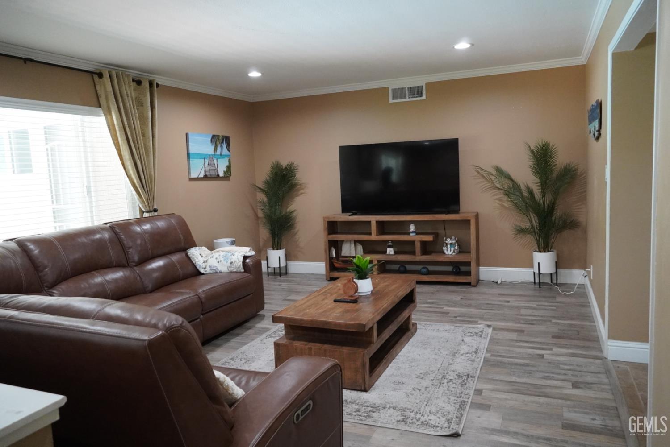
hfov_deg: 67.4
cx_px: 335
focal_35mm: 27
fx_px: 503
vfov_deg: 48.0
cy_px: 224
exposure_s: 1/160
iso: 3200
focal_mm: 18
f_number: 3.5
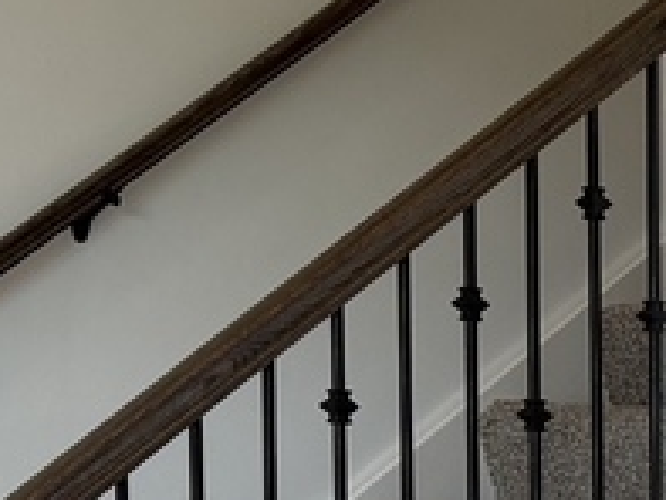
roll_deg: -3.2
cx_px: 1552
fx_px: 3369
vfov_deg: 8.1
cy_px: 1003
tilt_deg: -8.3
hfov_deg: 10.0
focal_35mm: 175
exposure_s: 1/120
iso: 64
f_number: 1.78
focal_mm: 6.76
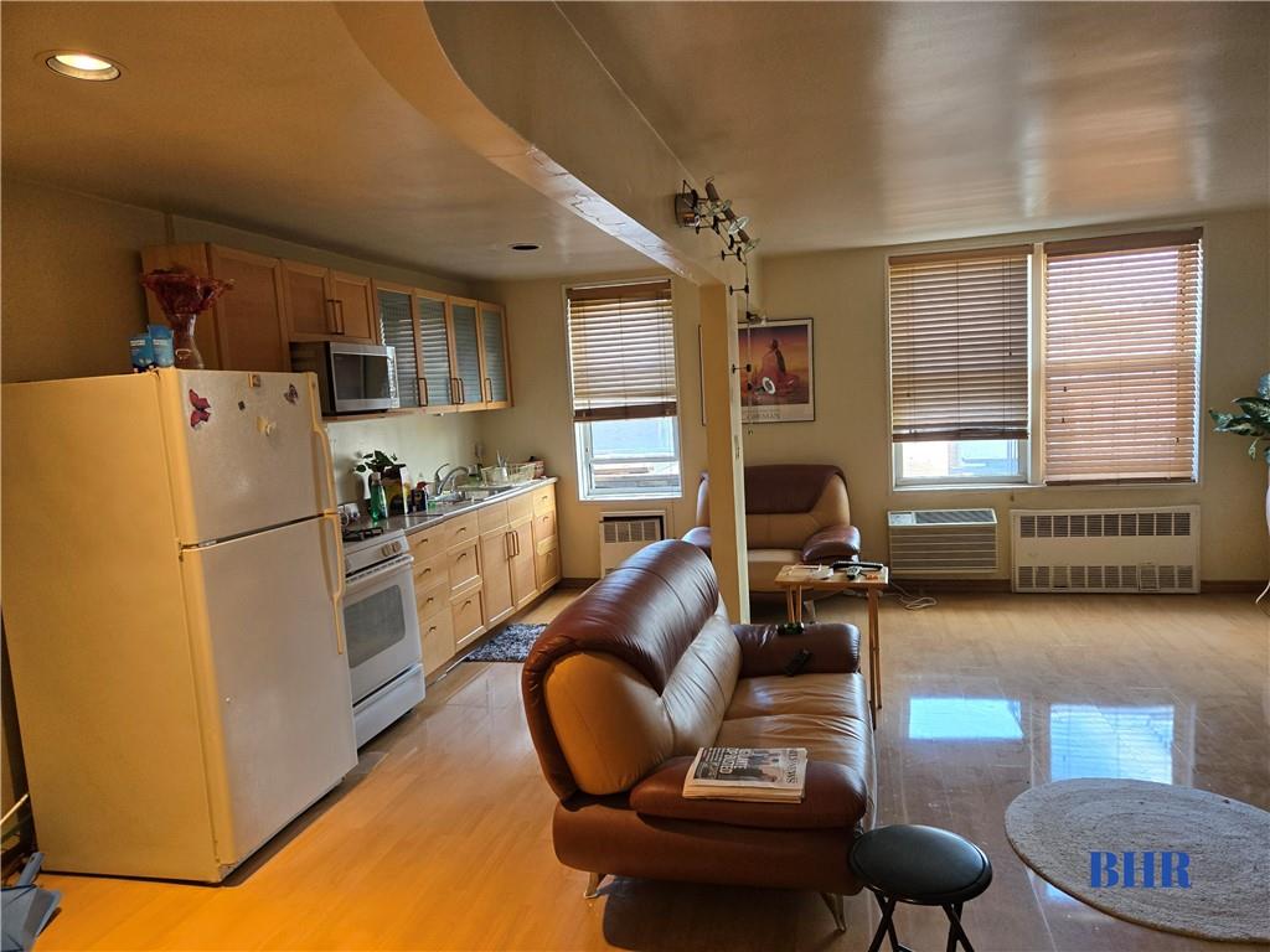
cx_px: 635
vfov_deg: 58.9
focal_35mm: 23
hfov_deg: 73.9
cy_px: 476
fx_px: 844
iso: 200
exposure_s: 1/120
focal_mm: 5.4
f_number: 1.8
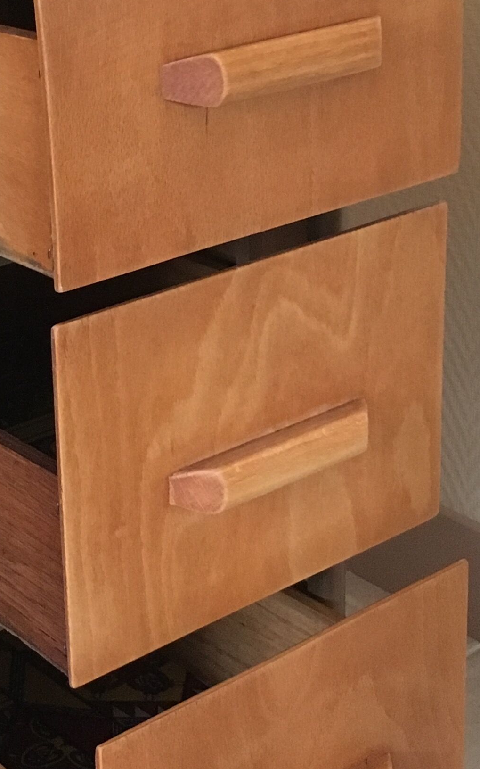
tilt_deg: -19.9
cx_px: 50
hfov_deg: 16.9
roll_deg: +3.1
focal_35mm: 76
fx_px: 1591
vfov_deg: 26.9
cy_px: 236
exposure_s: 1/17
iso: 250
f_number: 2.2
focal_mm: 4.15
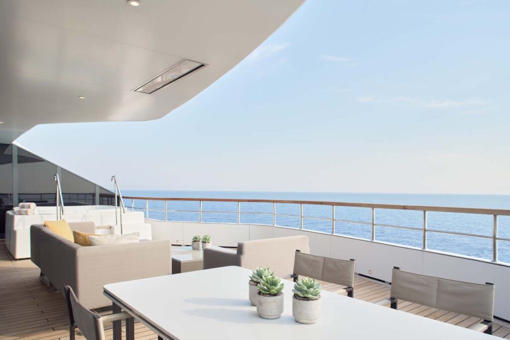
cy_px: 170
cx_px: 255
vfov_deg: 53.1
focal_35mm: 24
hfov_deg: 73.7
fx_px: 340
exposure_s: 1/200
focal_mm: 24
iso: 400
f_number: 11
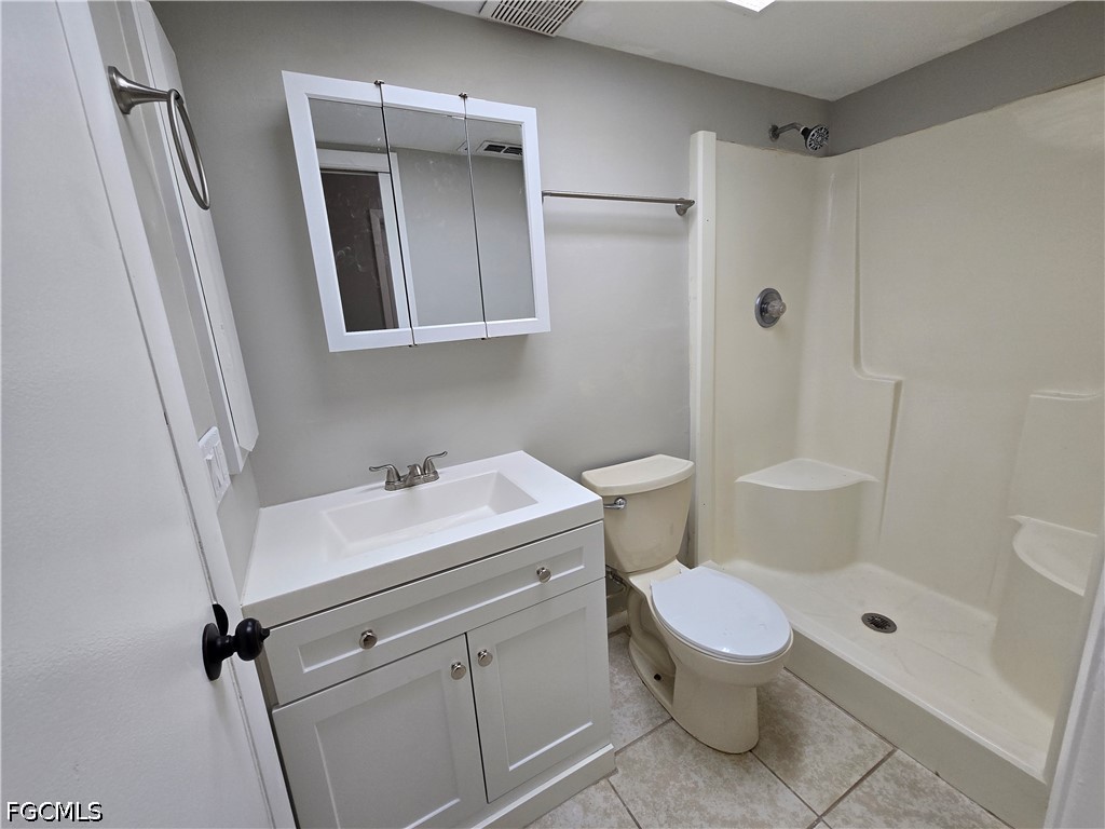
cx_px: 552
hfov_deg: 106.2
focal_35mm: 13
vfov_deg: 89.9
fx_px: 415
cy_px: 414
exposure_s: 1/60
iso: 100
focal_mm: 2.2
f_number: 2.2
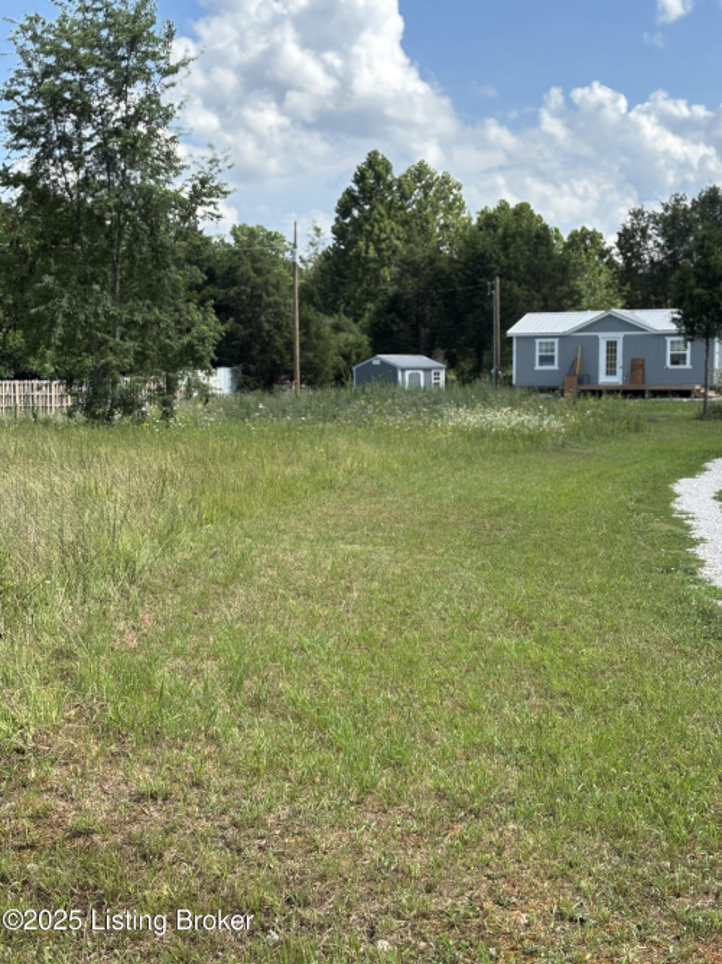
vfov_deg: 36.8
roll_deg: +0.0
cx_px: 361
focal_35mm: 52
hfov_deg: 28.0
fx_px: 1447
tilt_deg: -4.3
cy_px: 482
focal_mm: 5.96
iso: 32
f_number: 1.6
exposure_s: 1/1642
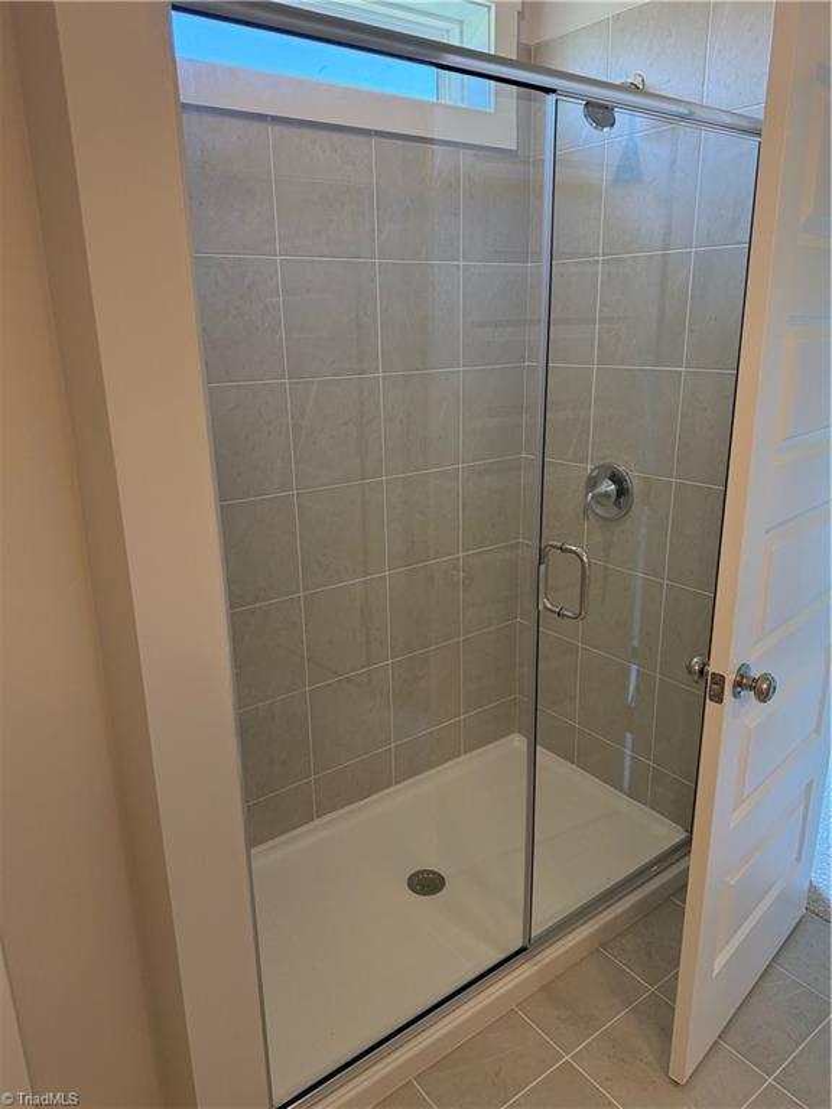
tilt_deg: -16.4
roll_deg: +1.0
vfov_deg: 71.6
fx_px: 769
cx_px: 416
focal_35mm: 24
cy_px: 554
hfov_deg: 56.8
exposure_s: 1/213
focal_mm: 6.76
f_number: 1.78
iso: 200
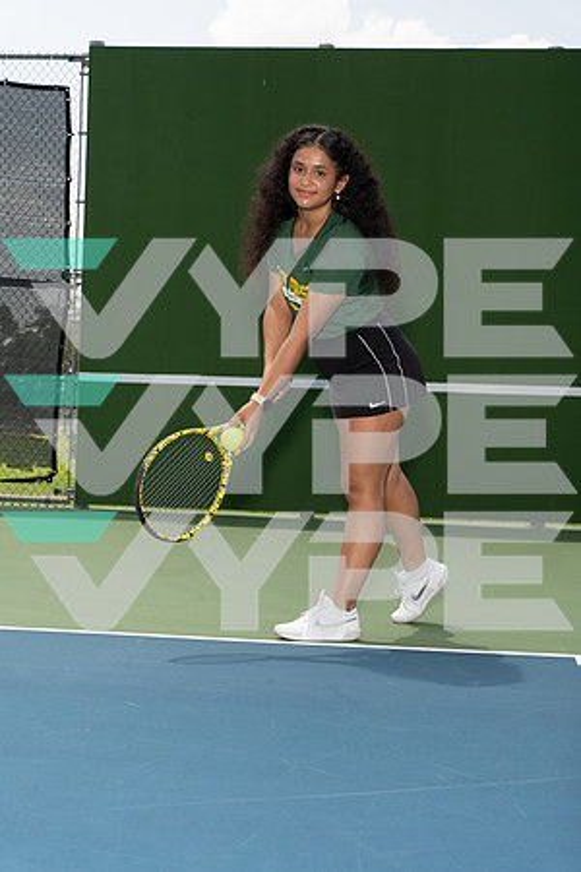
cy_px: 436
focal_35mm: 70
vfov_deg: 28.8
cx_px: 290
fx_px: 1694
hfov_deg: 19.5
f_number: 10
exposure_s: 1/250
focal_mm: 70
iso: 160
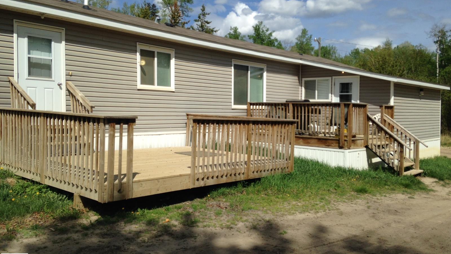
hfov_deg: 55.3
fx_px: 431
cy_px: 122
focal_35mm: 36
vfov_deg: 32.8
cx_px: 226
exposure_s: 1/2857
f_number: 2.4
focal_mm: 4.12
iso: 50
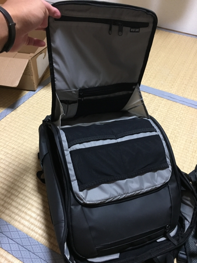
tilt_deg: -44.0
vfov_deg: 61.7
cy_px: 132
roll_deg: -2.7
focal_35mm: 29
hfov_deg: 48.2
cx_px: 98
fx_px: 220
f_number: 2.2
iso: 250
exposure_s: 1/24
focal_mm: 4.15
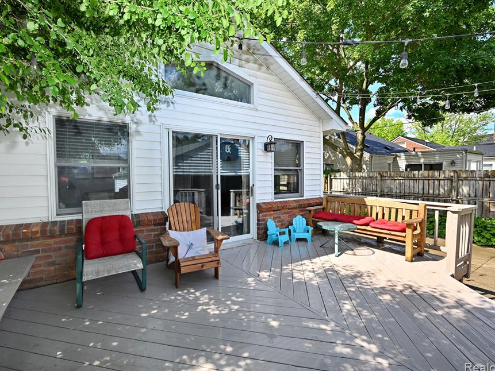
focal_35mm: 16
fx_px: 229
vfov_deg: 78.1
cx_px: 228
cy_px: 181
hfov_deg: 94.3
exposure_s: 1/200
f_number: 8
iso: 160
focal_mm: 14
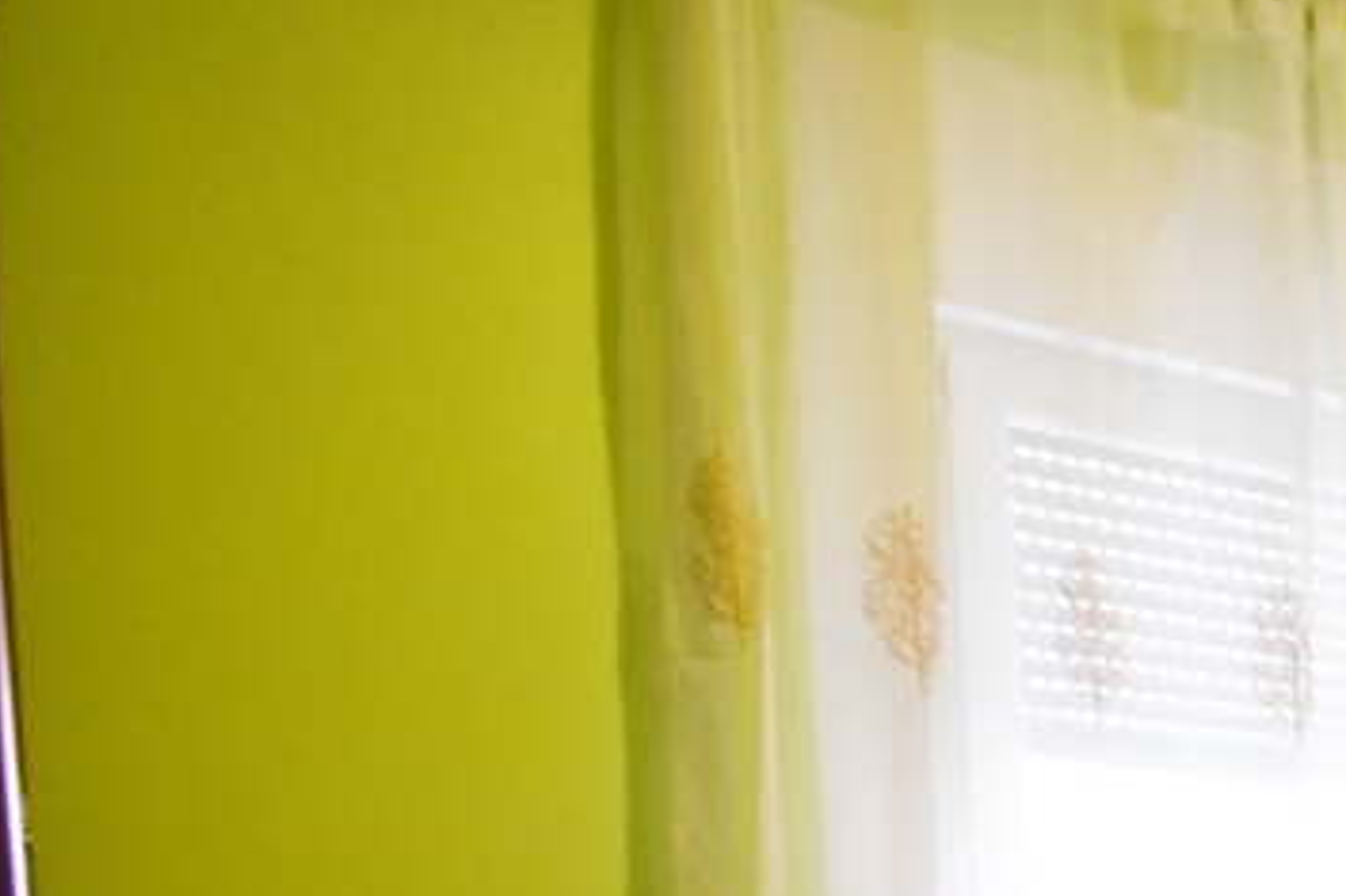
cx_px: 2265
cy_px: 1281
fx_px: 1906
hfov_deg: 24.2
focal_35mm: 51
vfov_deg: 22.5
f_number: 4.5
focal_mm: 10
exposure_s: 1/15
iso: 900
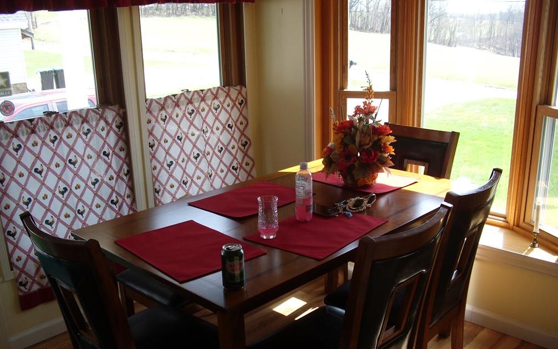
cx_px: 280
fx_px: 593
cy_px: 209
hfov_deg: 50.4
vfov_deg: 32.7
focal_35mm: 39
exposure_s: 1/125
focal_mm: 6.3
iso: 100
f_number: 3.1
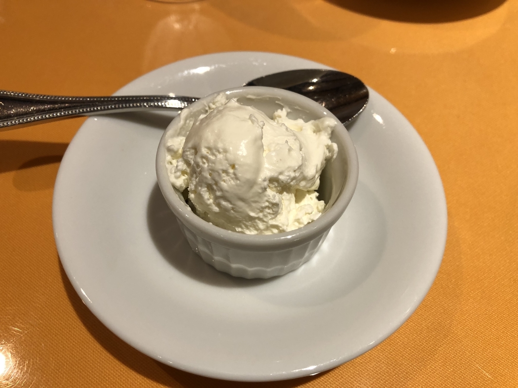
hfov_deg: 63.4
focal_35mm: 28
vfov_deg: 49.7
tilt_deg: -56.5
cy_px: 194
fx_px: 419
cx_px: 259
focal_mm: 4
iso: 40
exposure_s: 1/33
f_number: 1.8
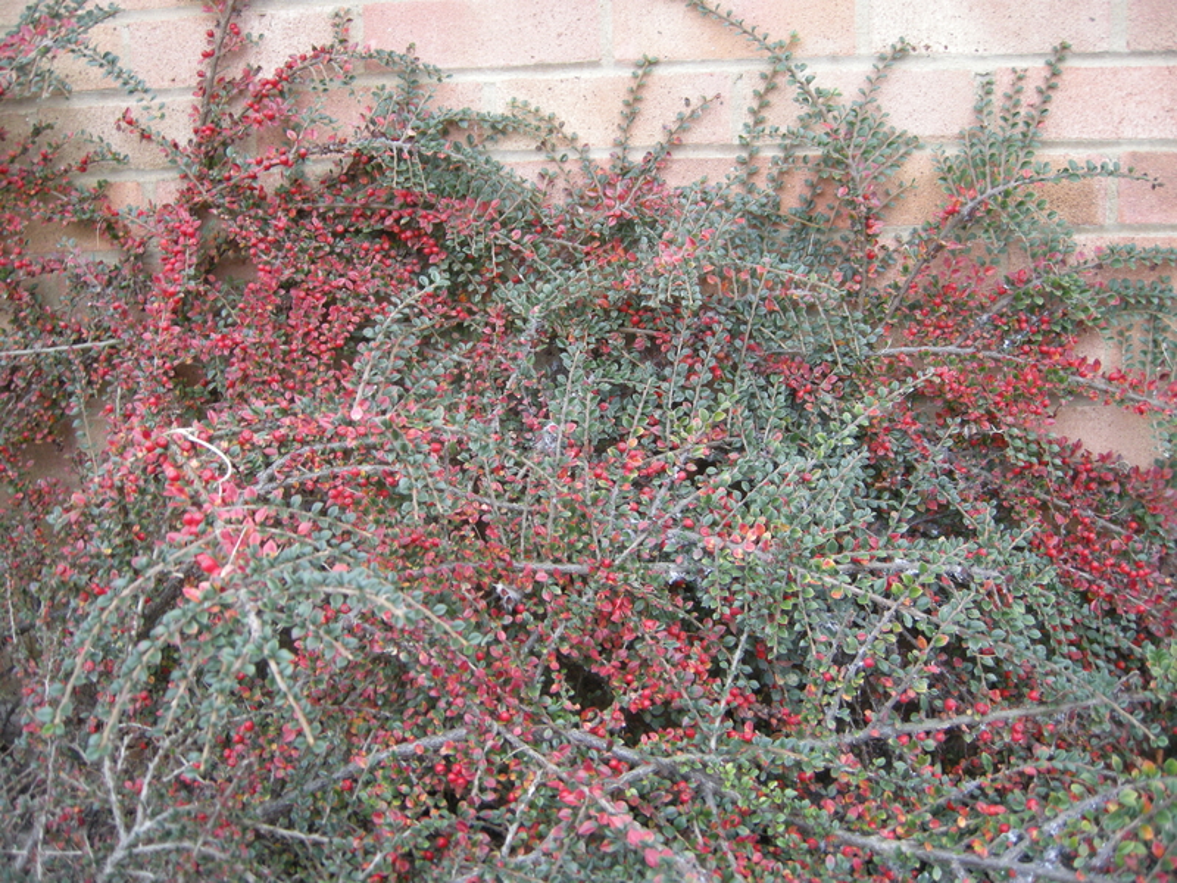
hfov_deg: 52.6
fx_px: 1190
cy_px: 442
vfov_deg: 40.7
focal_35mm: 35
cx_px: 588
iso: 158
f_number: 2.7
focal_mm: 7.5
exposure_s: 1/56
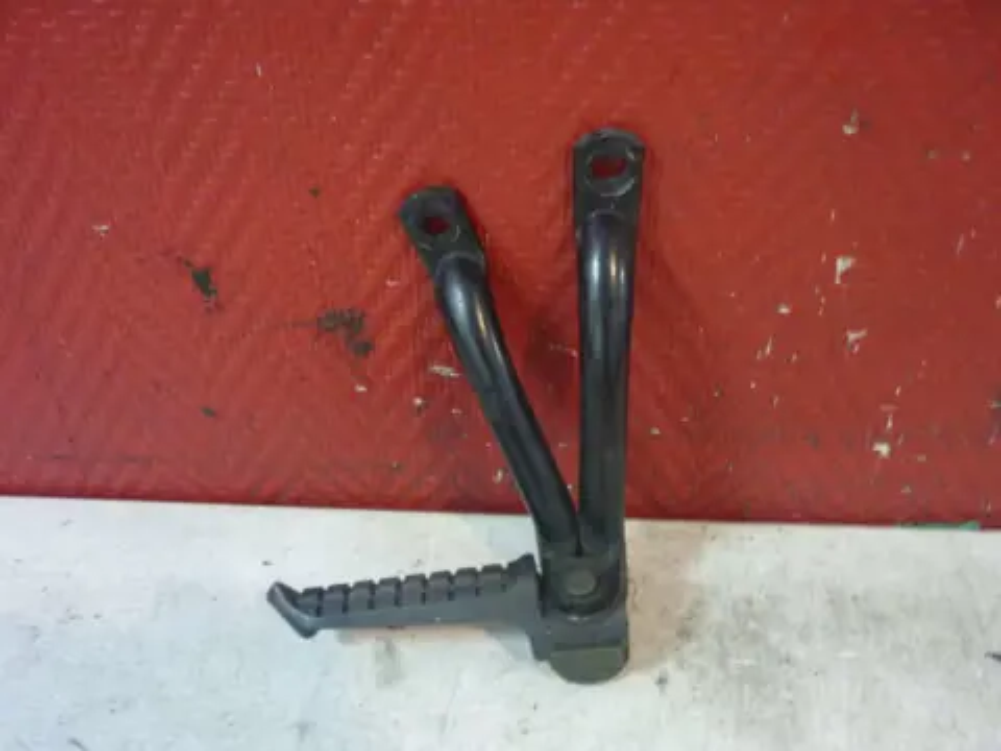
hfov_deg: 55.4
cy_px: 376
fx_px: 954
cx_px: 500
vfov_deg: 42.9
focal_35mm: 33
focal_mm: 5.5
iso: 400
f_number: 2.8
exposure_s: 1/8
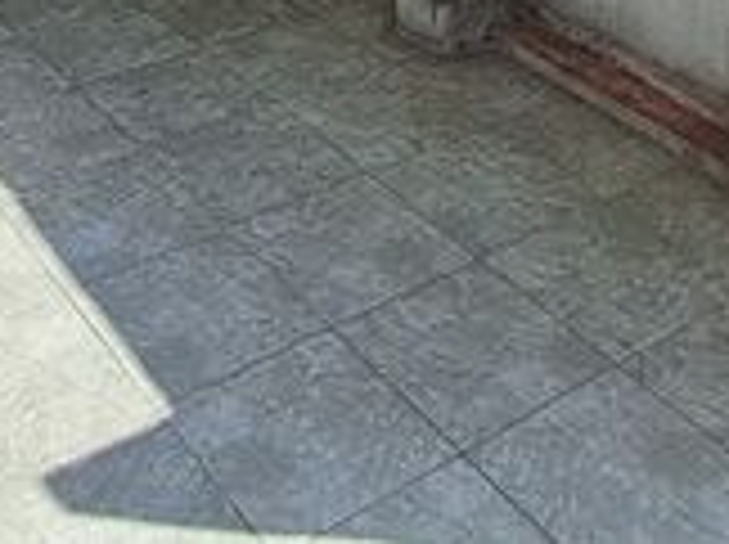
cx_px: 317
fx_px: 1388
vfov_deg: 16.4
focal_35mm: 66
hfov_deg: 29.4
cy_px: -575
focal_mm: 1.64
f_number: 2.2
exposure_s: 1/1387
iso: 40
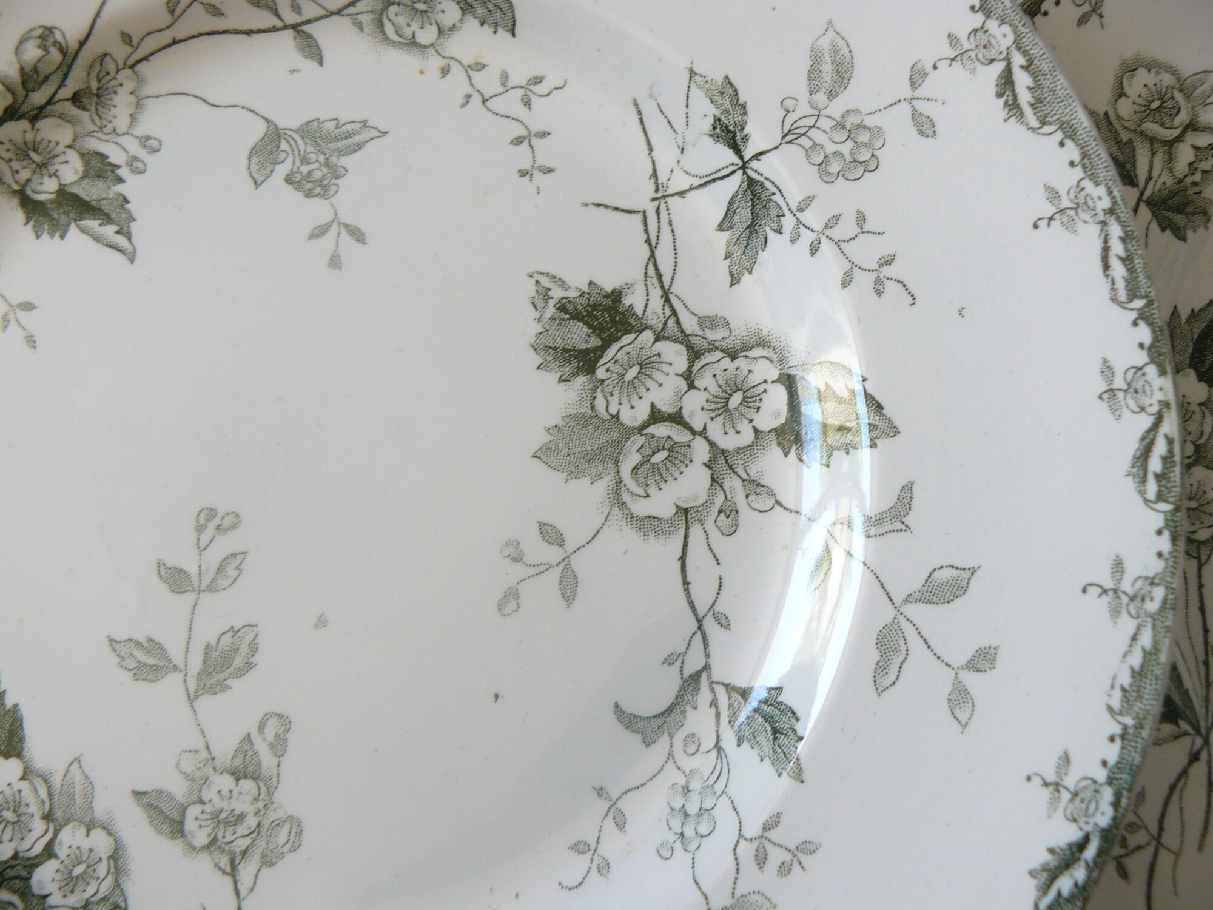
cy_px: 455
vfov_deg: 39.7
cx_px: 606
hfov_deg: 51.4
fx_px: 1261
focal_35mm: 36
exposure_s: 1/30
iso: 125
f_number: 2.8
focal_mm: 6
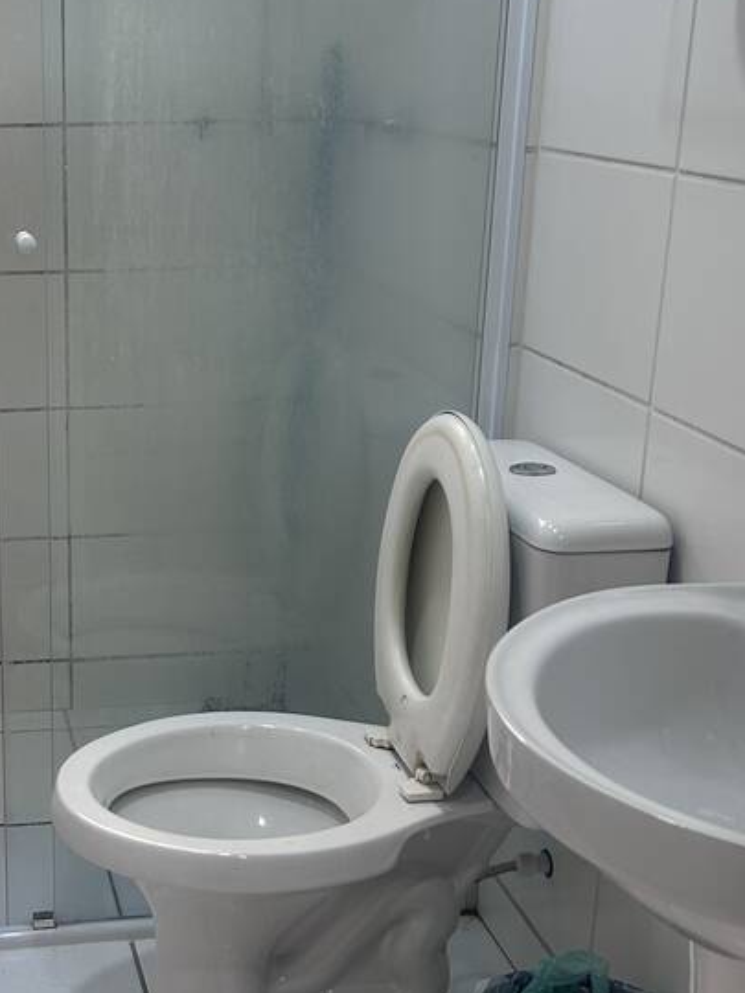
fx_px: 1492
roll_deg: -0.2
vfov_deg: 36.8
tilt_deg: -16.9
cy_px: 496
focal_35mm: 52
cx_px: 79
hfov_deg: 27.1
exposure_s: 1/120
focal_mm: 5.7
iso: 100
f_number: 1.5
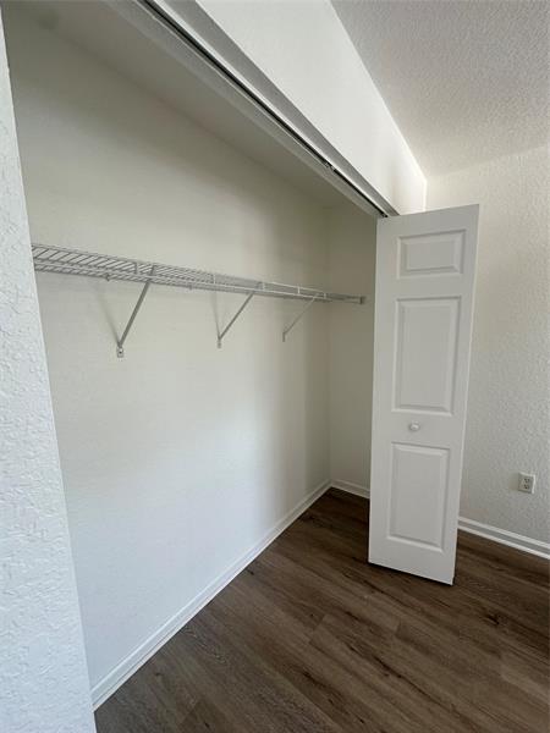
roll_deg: +0.2
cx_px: 275
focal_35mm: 14
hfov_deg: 85.7
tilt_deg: -7.6
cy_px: 366
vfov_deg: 102.1
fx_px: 297
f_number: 2.2
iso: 100
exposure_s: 1/120
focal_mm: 2.22
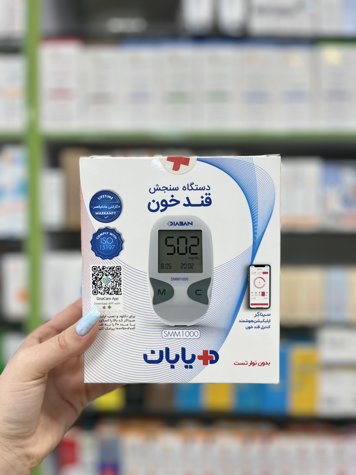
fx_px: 357
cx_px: 178
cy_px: 238
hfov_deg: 53.1
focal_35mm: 26
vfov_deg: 67.3
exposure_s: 1/100
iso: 50
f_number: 1.6
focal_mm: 5.1
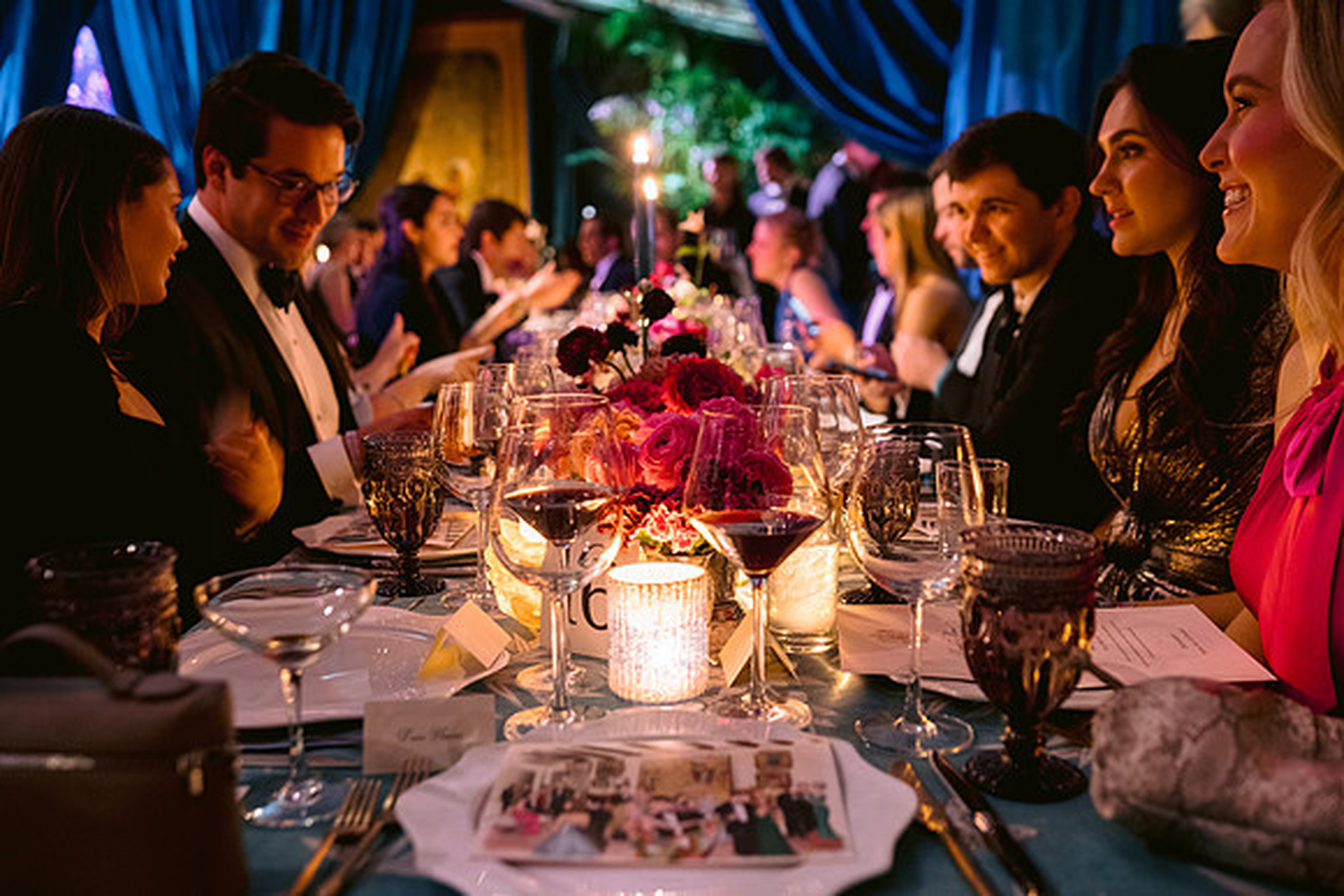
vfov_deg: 37.6
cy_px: 448
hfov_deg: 54.1
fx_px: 1316
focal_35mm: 35
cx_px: 672
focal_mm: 35
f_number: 2.8
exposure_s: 1/8
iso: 1600
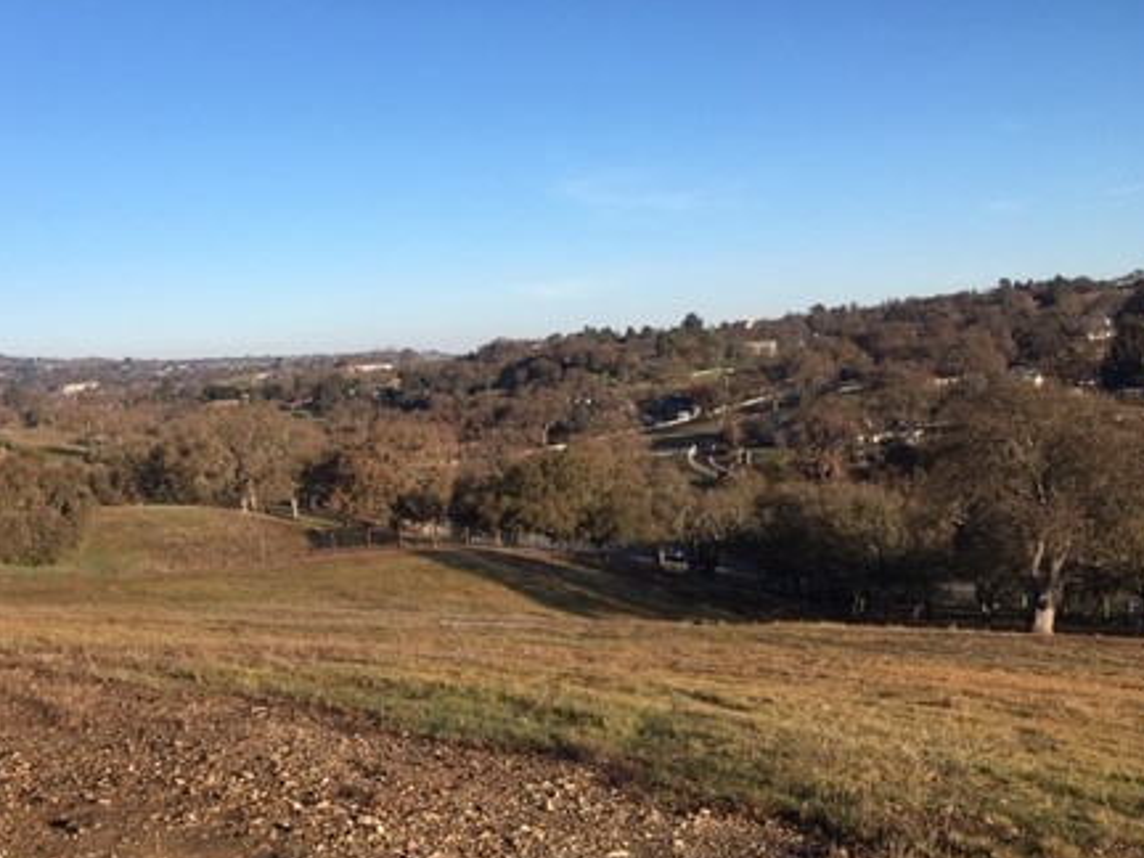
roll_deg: +4.4
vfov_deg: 33.5
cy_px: 527
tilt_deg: -6.3
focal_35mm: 43
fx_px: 1421
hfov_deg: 43.2
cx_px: 376
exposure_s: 1/1282
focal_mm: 4.15
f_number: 2.2
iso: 25
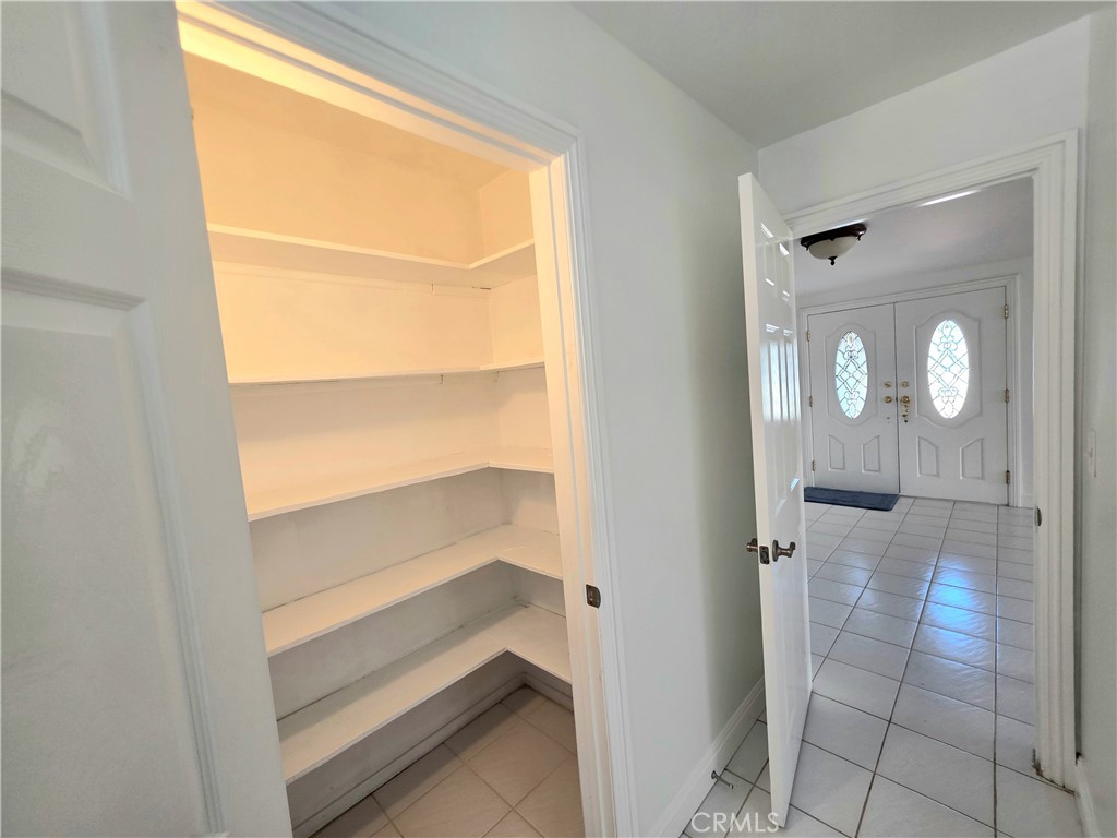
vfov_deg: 89.9
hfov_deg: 106.2
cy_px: 419
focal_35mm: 13
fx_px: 419
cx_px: 558
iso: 125
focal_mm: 2.2
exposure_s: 1/120
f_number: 1.9
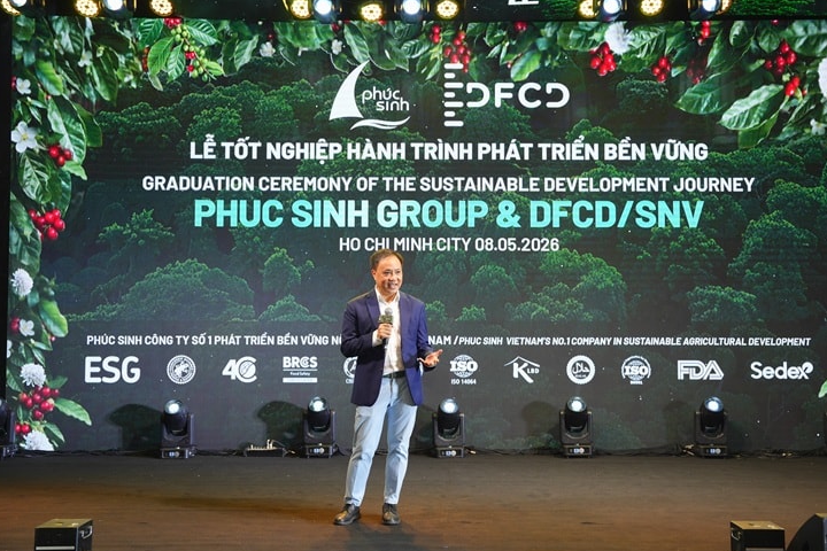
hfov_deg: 47.6
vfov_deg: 32.8
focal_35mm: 41
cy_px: 286
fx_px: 937
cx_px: 448
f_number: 2.8
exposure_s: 1/160
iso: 400
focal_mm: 36.7
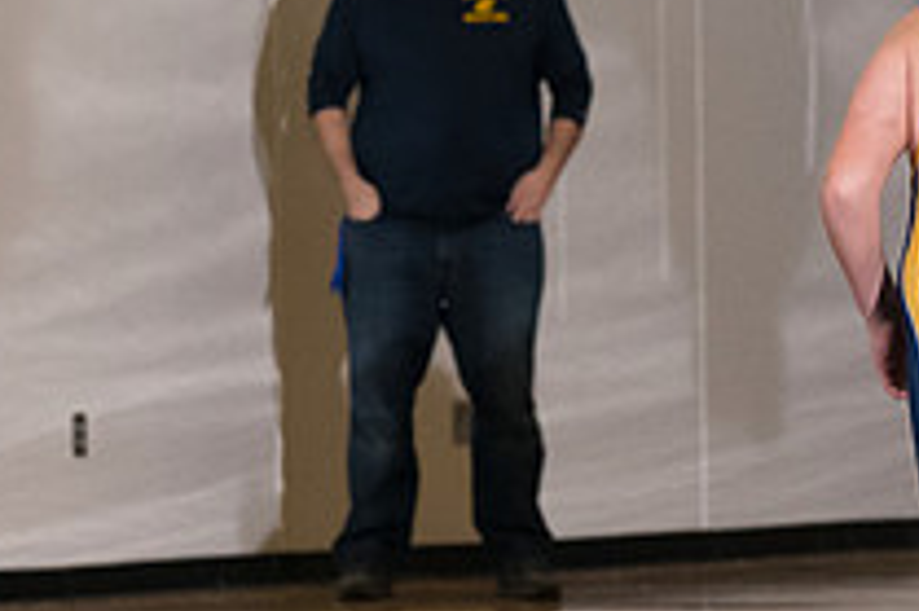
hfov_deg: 3.7
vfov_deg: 2.5
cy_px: 251
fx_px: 14284
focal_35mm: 560
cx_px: 1209
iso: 2000
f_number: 5.6
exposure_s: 1/250
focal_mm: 135
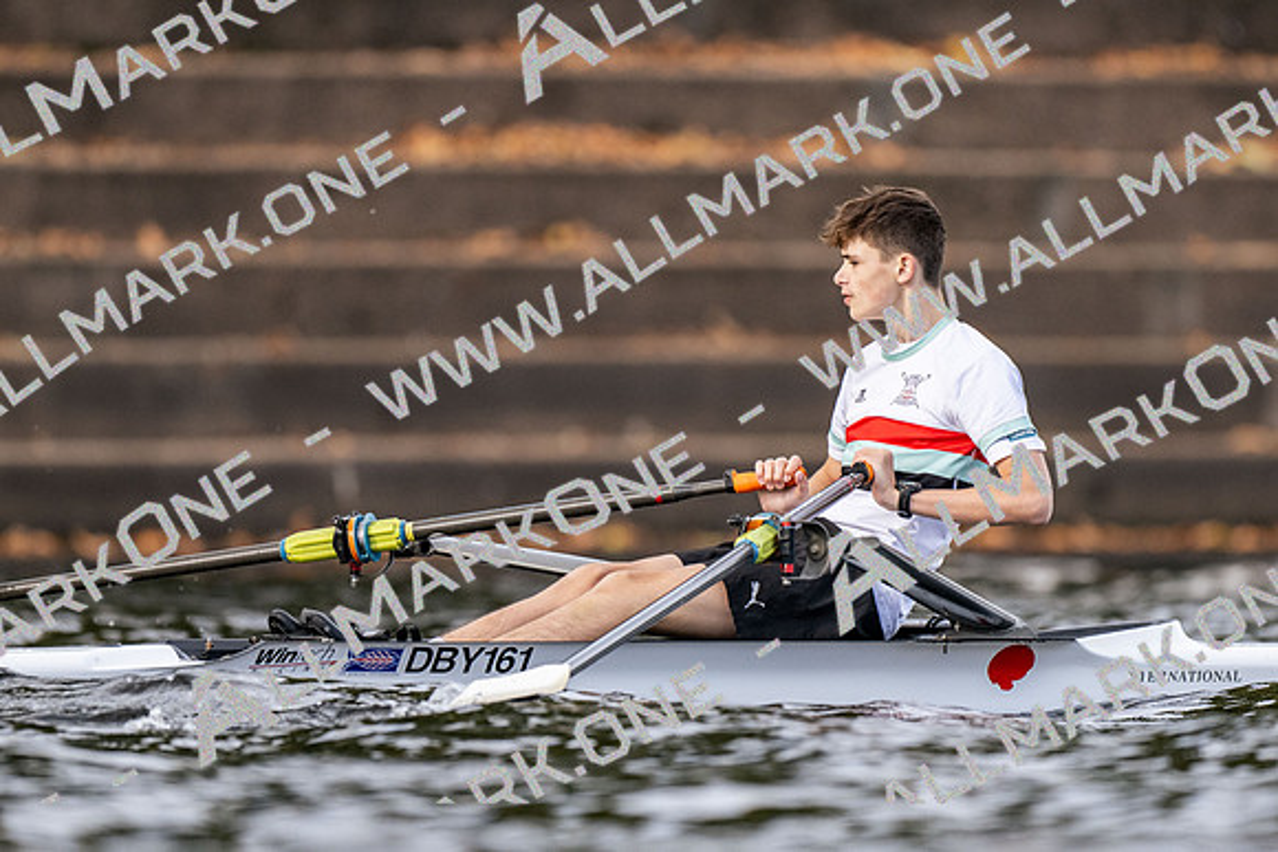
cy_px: 426
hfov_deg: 2.3
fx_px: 31972
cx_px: 639
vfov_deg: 1.5
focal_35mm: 900
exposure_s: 1/2500
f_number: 4
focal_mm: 600
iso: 720
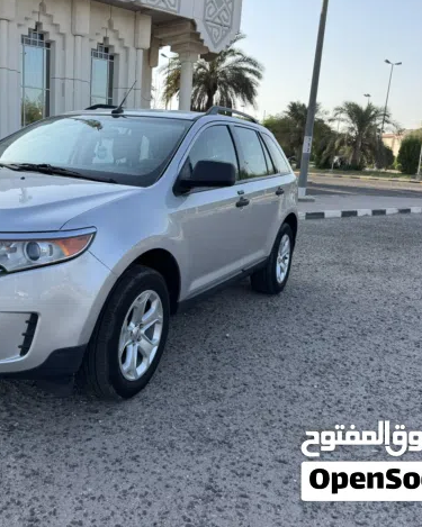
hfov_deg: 44.9
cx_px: 132
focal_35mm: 32
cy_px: 258
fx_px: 500
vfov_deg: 55.7
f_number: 1.78
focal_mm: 6.76
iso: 80
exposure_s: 1/1721
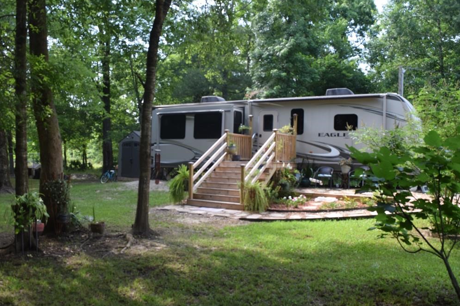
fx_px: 396
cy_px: 155
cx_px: 237
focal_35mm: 31
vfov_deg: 42.3
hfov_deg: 60.3
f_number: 6.3
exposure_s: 1/160
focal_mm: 20
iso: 400
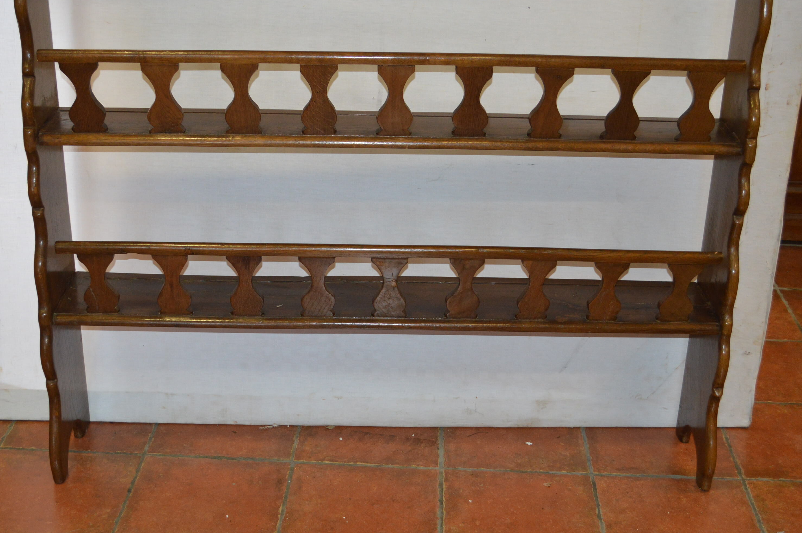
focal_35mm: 49
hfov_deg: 40.4
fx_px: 1091
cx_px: 400
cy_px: 271
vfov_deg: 27.5
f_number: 4.8
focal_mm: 32
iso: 1000
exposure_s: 1/60
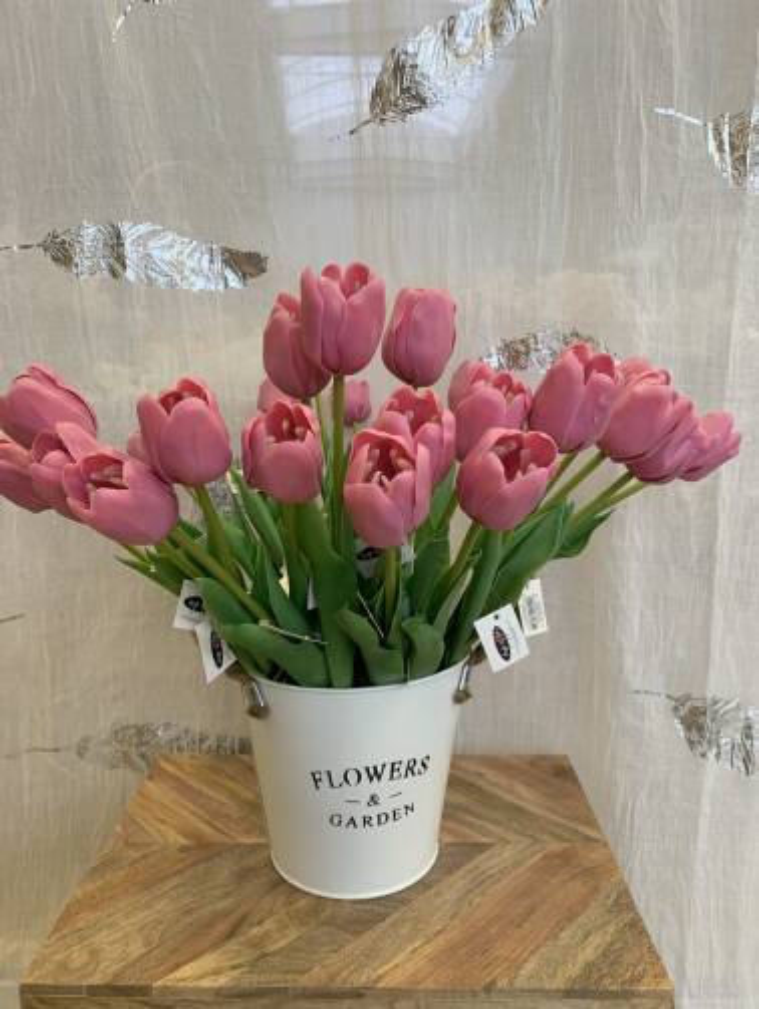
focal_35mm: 26
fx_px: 759
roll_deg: +0.9
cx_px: 380
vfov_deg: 67.3
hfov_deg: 53.1
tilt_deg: -8.0
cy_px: 504
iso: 64
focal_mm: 4.25
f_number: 1.8
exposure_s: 1/50
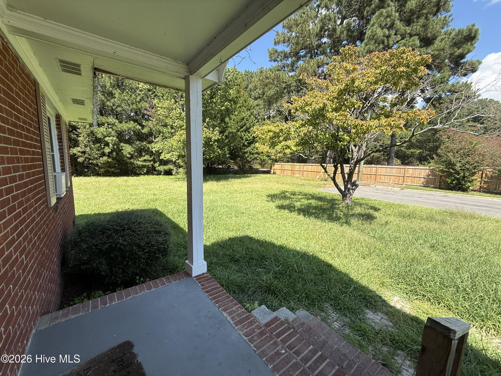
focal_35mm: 14
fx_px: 203
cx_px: 250
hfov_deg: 102.1
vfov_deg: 85.7
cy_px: 188
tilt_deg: -5.6
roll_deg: -1.6
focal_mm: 2.22
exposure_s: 1/514
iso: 50
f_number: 2.2
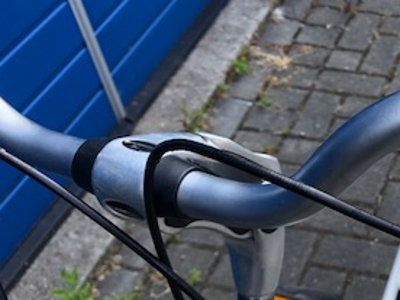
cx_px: 435
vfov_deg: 22.4
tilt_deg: -47.2
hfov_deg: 27.4
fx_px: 751
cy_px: 228
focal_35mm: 65
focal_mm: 3.99
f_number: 1.8
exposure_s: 1/169
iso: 20
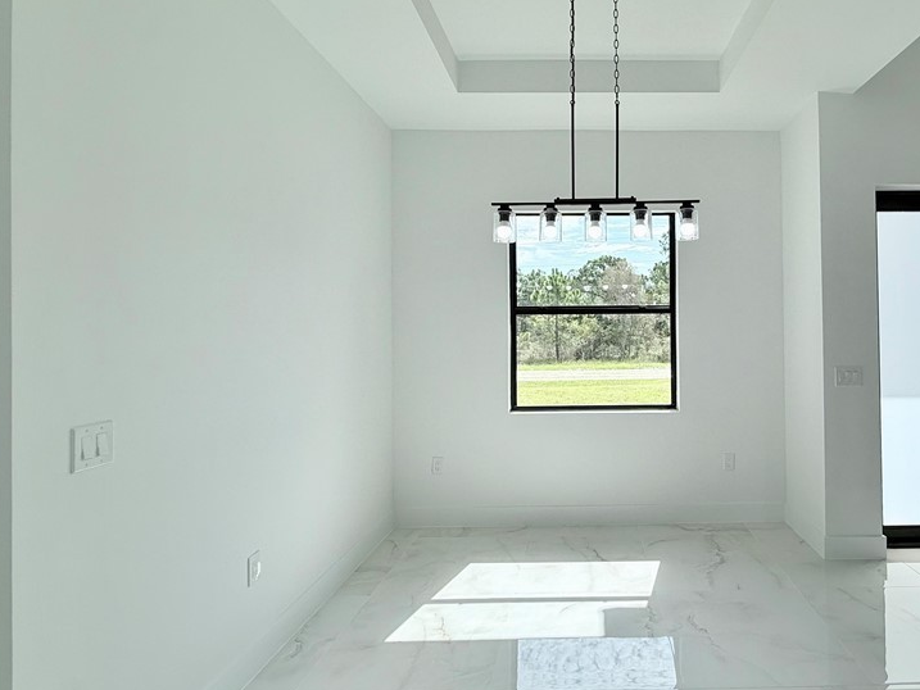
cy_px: 316
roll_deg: +0.4
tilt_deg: +1.9
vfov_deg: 65.9
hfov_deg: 79.6
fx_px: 532
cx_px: 597
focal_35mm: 20
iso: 64
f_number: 2.2
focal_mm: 2.22
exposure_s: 1/928
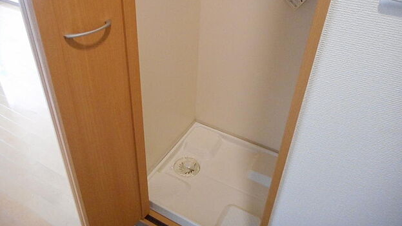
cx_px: 196
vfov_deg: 41.2
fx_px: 298
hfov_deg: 67.9
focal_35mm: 28
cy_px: 86
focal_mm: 4.5
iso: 800
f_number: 3.7
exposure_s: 1/15
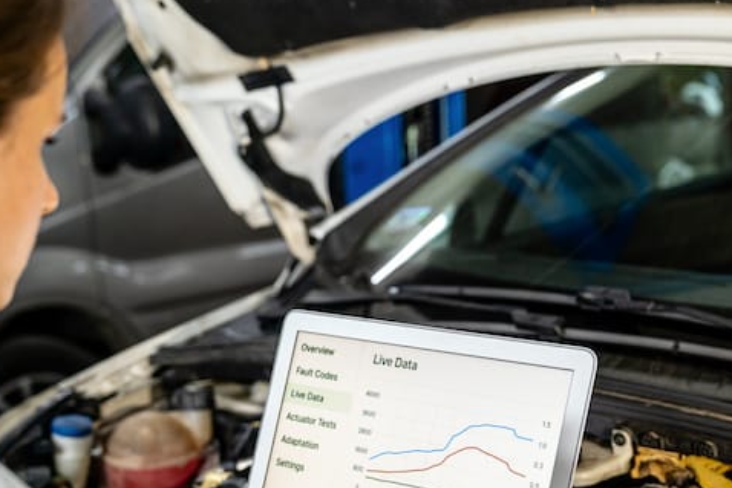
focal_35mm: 67
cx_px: 420
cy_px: 399
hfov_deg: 30.0
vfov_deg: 20.1
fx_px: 1363
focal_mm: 40
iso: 400
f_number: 3.2
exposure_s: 1/100
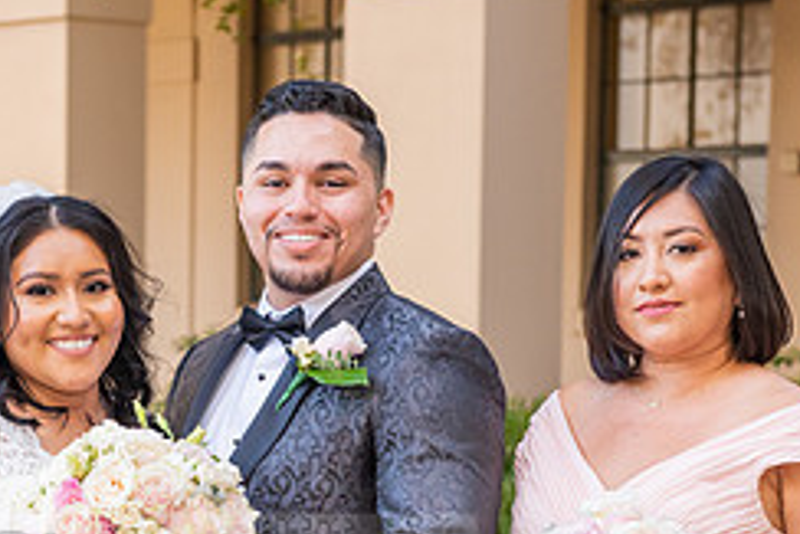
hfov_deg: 13.5
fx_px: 3380
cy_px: 559
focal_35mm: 152
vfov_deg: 9.0
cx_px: 233
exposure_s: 1/200
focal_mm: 58
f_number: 4.5
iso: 640
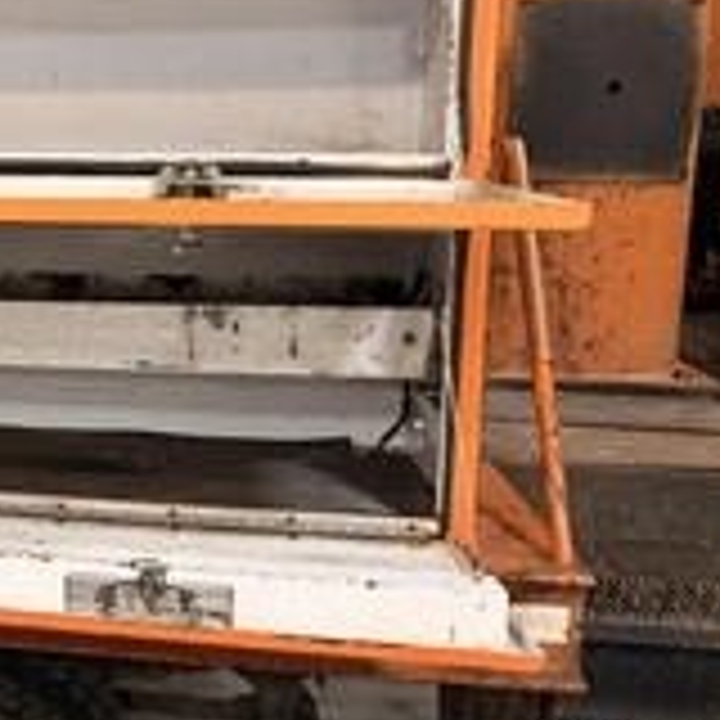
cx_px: -122
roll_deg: +1.5
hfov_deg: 28.4
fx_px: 1247
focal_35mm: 53
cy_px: 279
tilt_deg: -8.2
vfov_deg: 32.1
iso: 800
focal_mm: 6.76
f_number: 1.78
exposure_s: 1/60
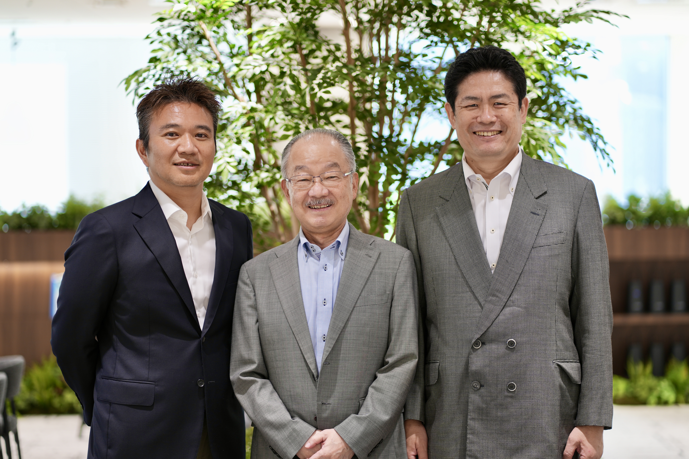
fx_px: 1722
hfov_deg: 22.6
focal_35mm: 90
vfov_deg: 15.2
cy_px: 222
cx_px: 337
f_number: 1.8
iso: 160
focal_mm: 85
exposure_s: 1/100
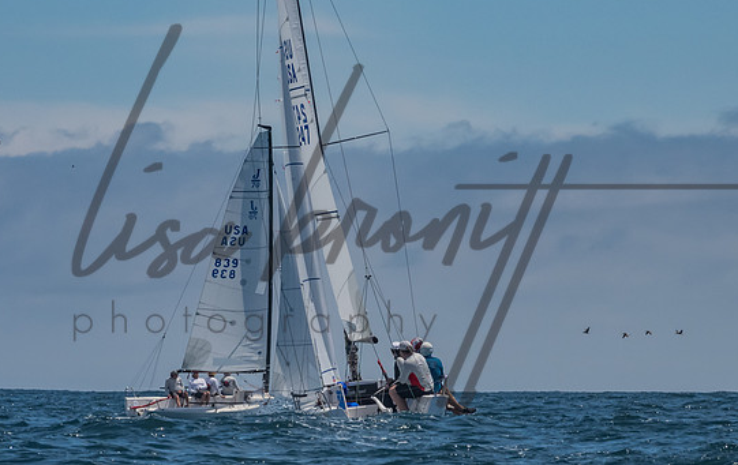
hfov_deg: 5.3
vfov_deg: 3.3
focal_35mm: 398
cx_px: 316
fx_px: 8024
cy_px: 269
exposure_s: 1/1600
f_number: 14
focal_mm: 210
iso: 640
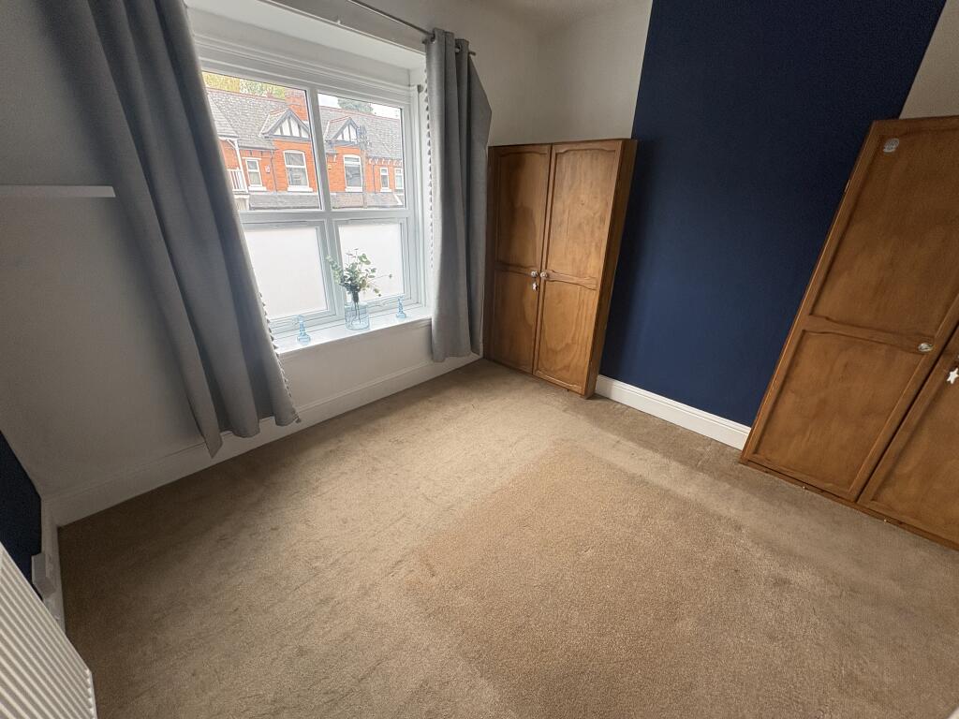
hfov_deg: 102.1
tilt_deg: -25.2
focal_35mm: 14
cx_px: 480
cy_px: 360
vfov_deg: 85.7
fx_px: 388
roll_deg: -1.4
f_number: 2.2
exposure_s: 1/99
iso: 125
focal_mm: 2.22
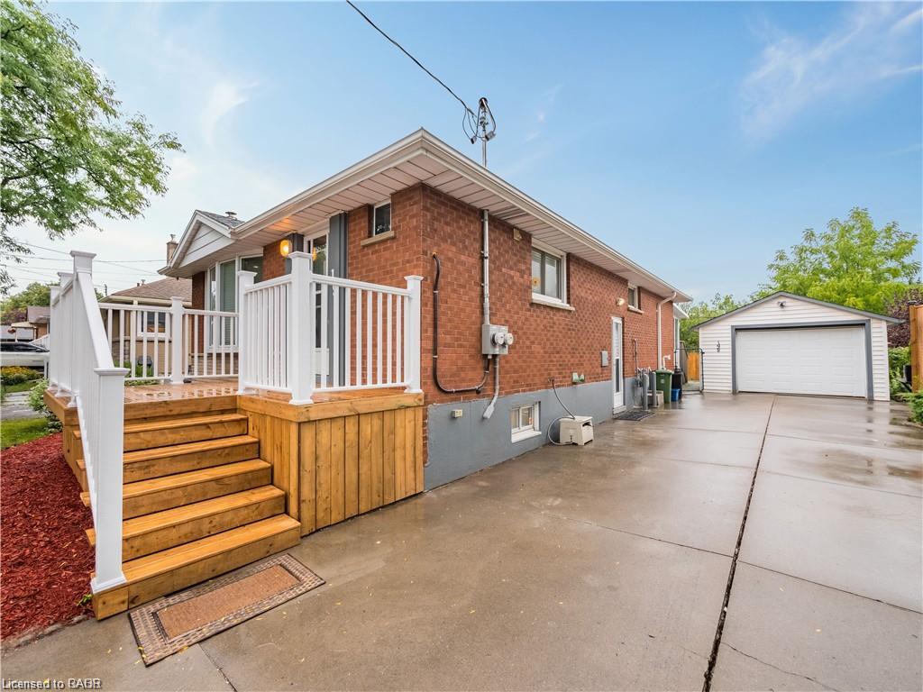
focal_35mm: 14
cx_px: 462
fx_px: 373
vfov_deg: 85.7
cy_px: 346
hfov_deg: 102.1
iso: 200
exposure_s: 1/1000
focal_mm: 7
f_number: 4
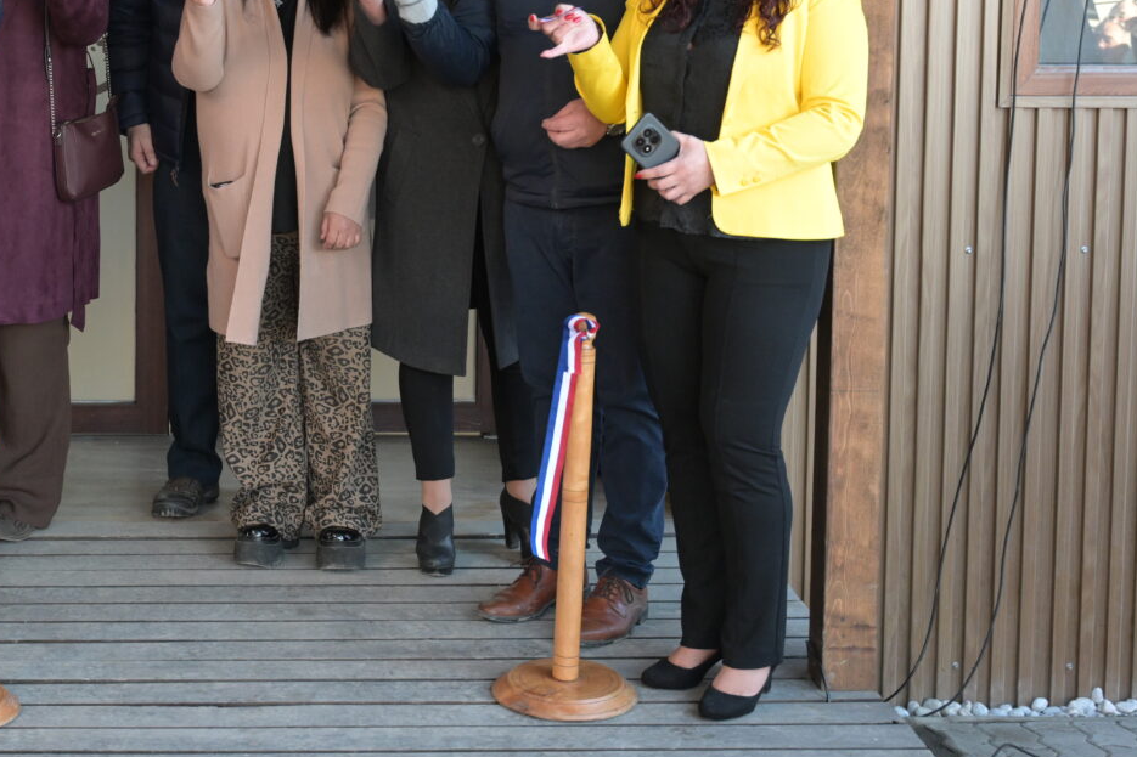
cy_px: 181
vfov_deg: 19.6
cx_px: 218
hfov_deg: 28.6
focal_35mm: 69
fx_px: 2179
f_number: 4
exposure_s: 1/400
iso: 2000
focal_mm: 42
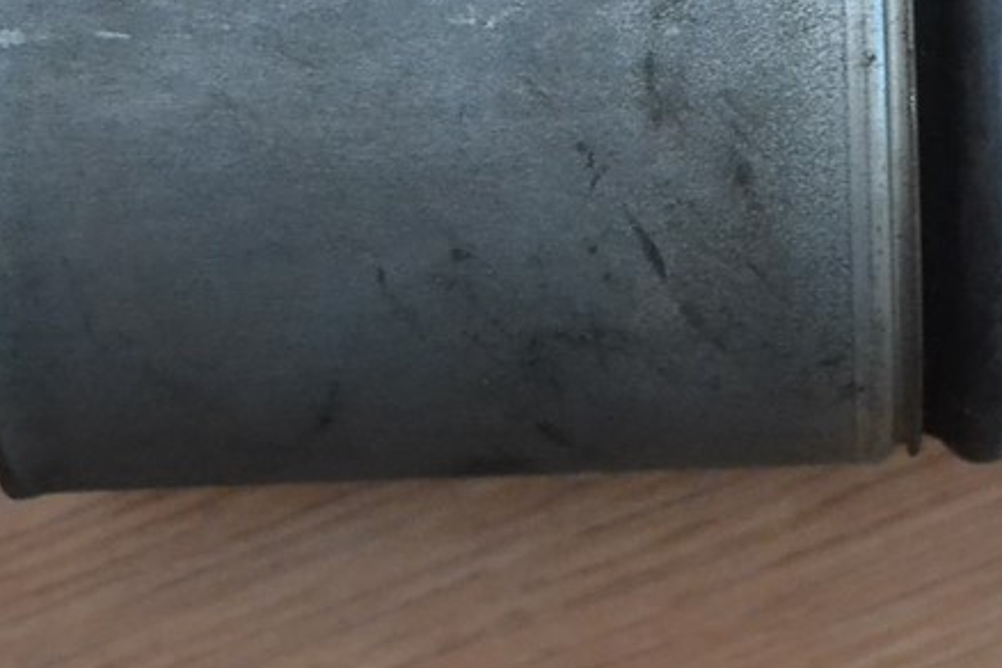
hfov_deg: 11.1
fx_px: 5149
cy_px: 62
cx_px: 803
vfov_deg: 7.4
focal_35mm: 185
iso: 3200
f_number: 5.3
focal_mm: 40
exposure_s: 1/50
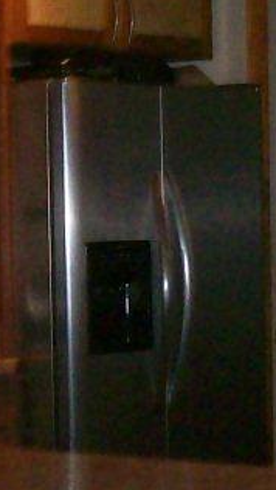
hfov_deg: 7.6
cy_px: 344
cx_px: 181
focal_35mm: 159
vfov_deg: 13.5
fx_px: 2066
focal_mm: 6
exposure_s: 1/64
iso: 200
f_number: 2.7
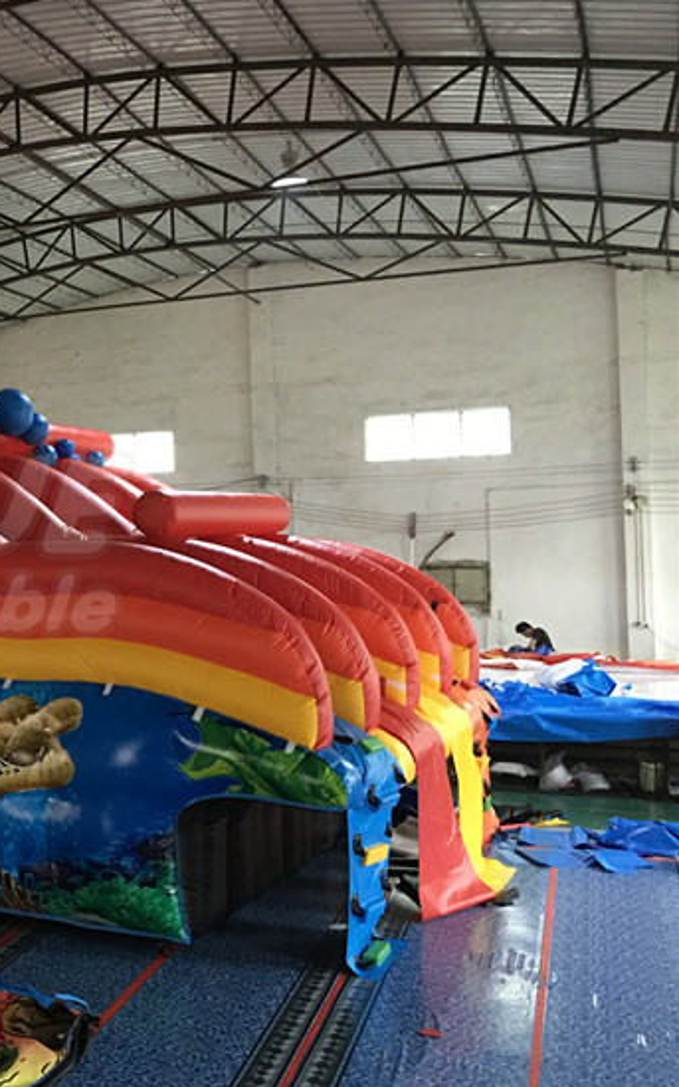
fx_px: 1244
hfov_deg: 27.9
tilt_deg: +0.7
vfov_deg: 47.2
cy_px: 543
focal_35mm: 42
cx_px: -61
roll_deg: +1.9
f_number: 2.2
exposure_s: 1/8
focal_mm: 4.15
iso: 125
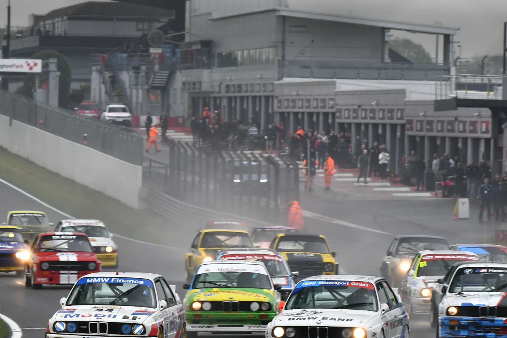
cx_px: 314
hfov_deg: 4.6
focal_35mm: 448
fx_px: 6310
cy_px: 199
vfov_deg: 3.1
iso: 1000
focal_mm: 200
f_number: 5
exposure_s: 1/320
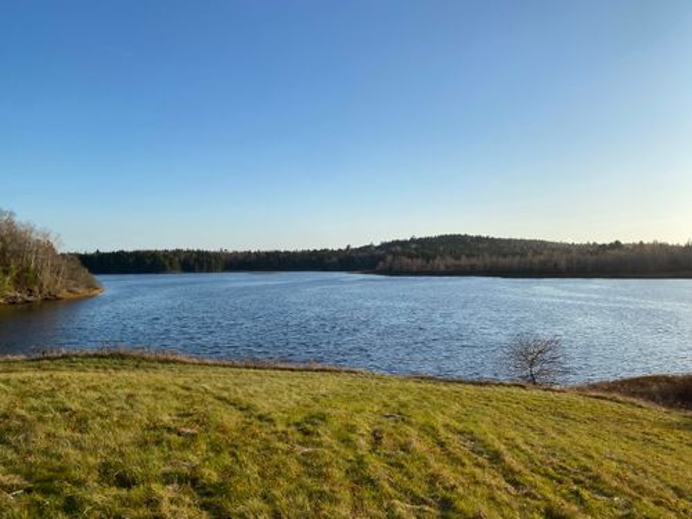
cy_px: 260
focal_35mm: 26
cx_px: 346
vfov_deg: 53.1
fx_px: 520
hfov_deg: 67.3
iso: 32
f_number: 1.8
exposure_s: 1/2513
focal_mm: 4.25
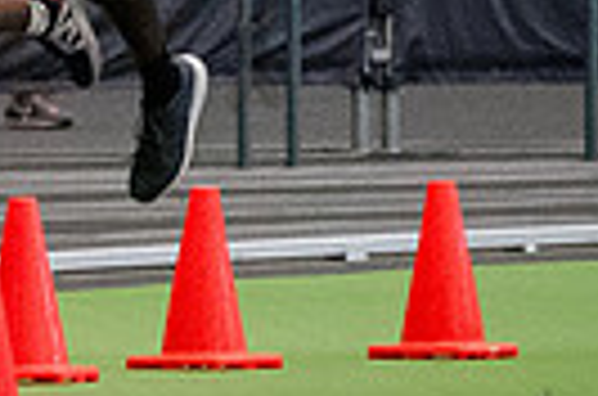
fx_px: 27177
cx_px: -380
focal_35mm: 1640
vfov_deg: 0.8
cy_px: -21
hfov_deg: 1.3
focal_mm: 185
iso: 6400
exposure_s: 1/2500
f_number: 4
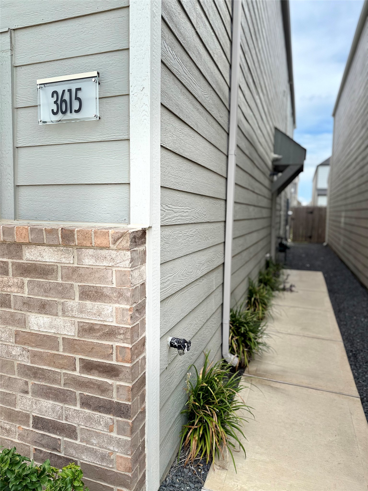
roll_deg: -1.5
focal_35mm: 24
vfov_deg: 71.6
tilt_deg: -4.8
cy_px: 246
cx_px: 184
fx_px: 340
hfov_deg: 56.8
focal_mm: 6.76
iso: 100
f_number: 1.78
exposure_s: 1/3584
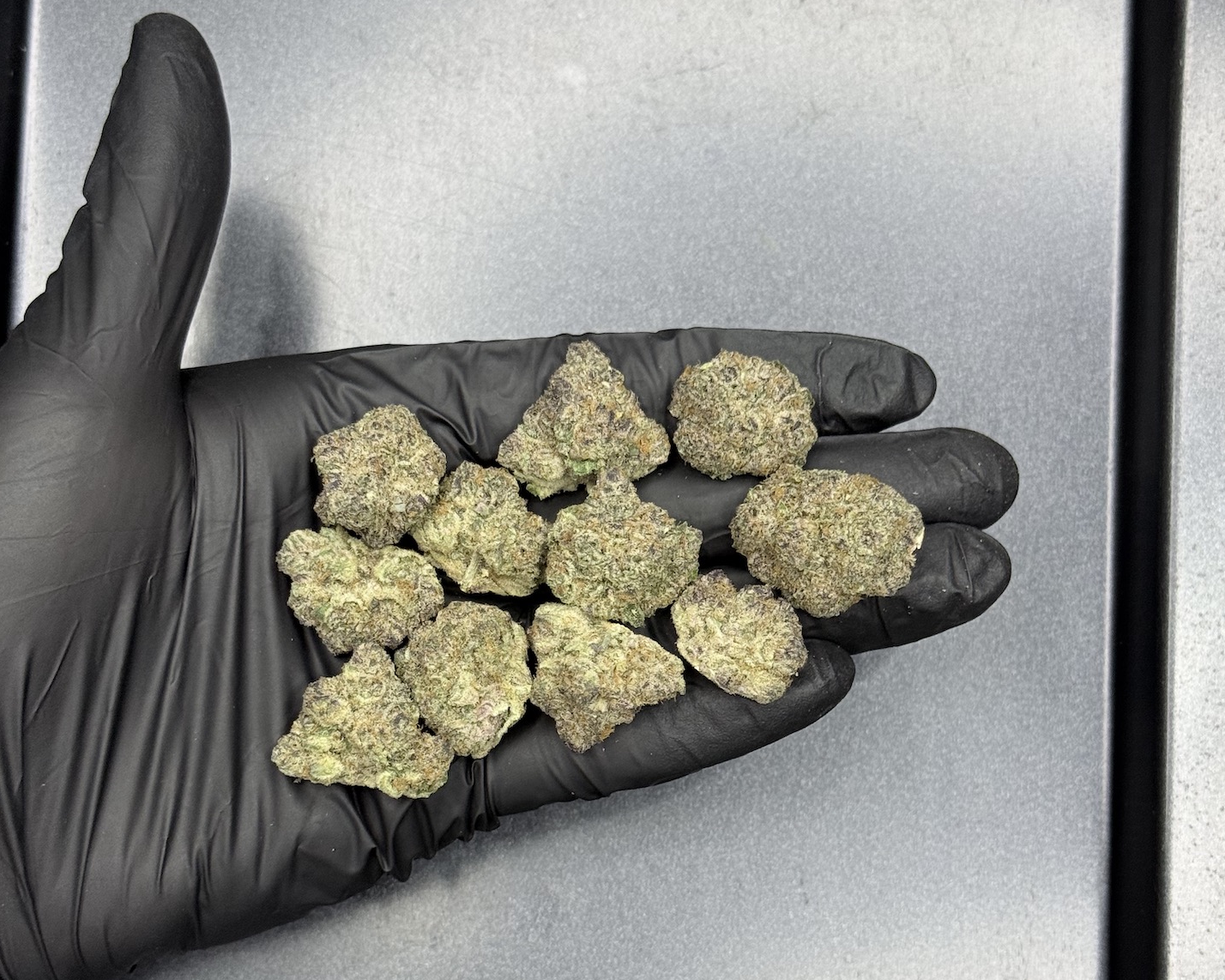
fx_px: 2284
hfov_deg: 30.0
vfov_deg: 24.1
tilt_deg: -83.6
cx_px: 616
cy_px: 635
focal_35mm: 63
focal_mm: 6.76
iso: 80
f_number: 1.78
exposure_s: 1/50
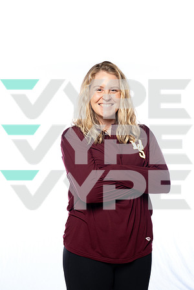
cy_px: 145
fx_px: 428
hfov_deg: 25.5
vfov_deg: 37.5
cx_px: 97
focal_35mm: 53
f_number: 5.6
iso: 640
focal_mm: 53
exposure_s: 1/250
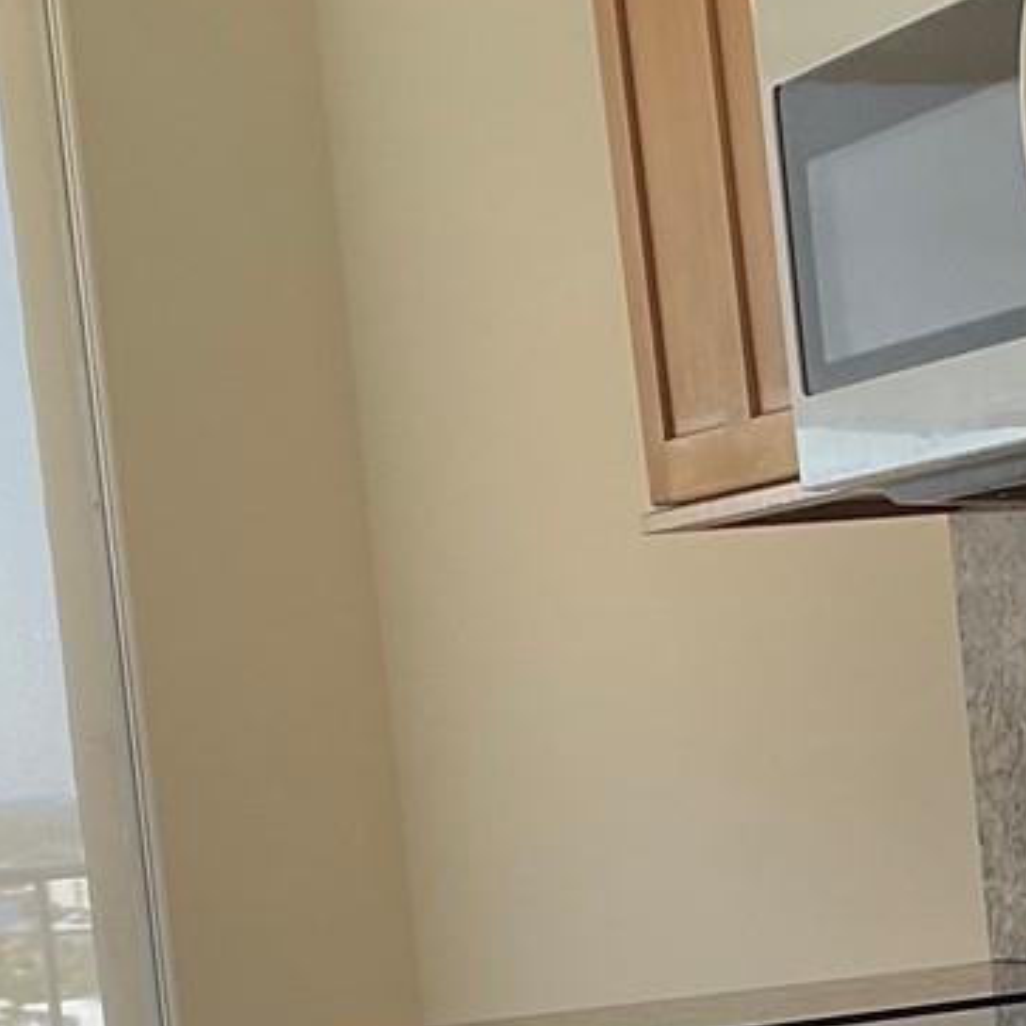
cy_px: 1026
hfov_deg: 14.8
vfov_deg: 15.2
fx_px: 3789
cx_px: 1283
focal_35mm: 113
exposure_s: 1/120
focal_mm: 3
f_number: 1.8
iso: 40
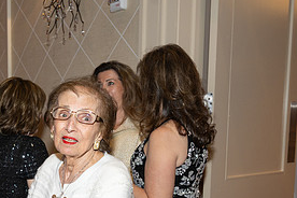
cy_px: 194
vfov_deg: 21.5
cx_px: 9
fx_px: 503
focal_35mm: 61
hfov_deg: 30.8
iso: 800
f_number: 5.6
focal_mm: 29
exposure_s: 1/100
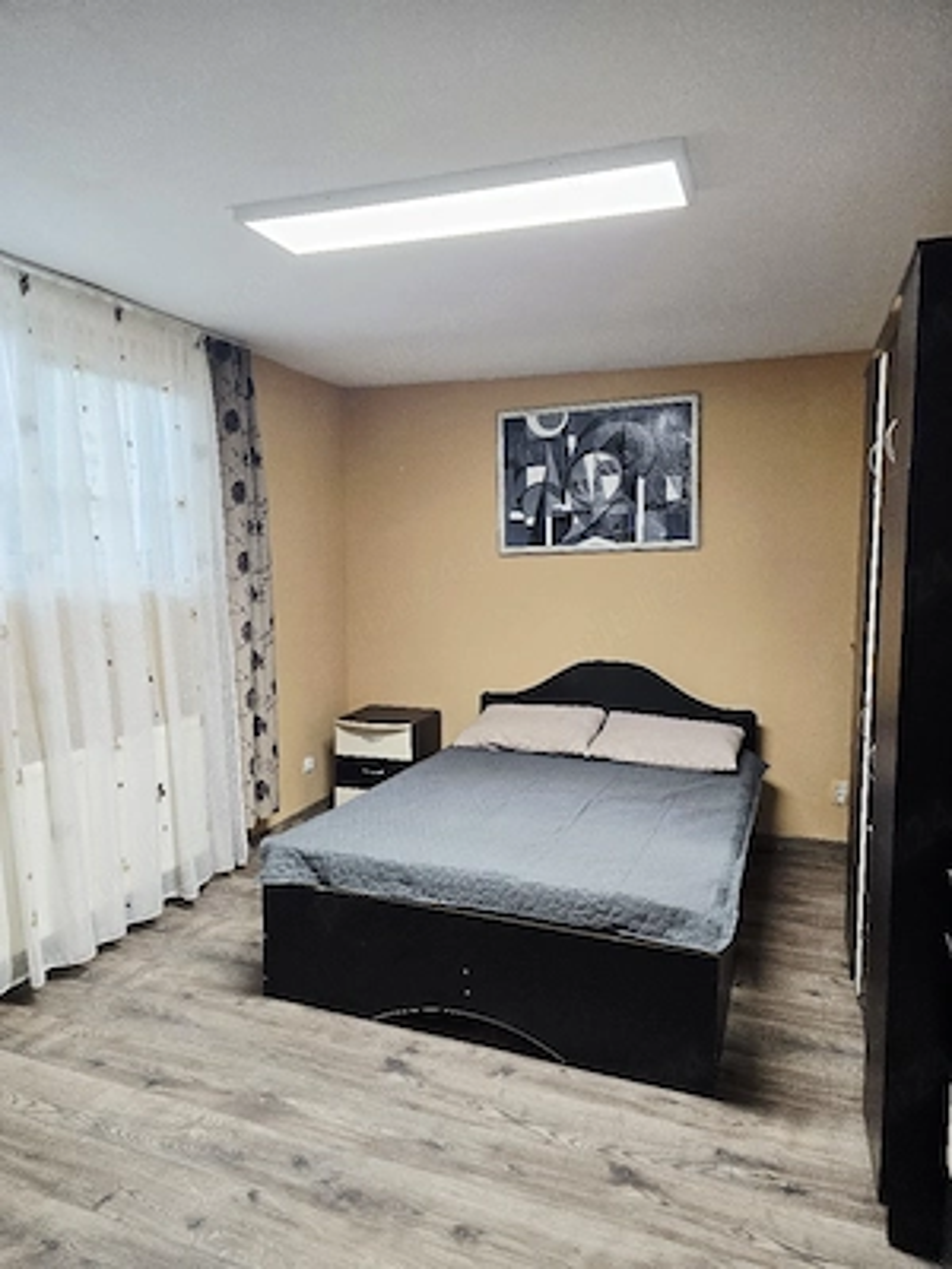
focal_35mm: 23
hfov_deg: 58.9
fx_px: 843
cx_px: 476
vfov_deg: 73.9
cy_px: 634
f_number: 1.7
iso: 250
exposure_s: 1/101
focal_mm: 6.3
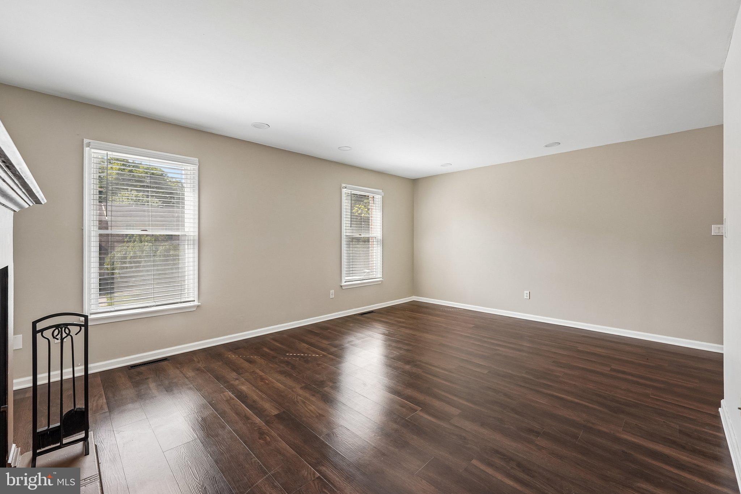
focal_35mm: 14
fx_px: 288
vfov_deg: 81.2
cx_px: 370
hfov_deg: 104.3
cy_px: 247
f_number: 8
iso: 500
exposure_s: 1/50
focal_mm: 14
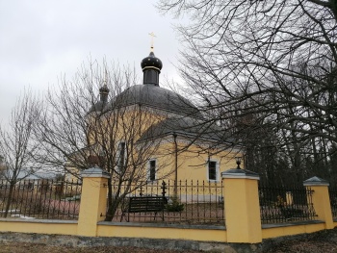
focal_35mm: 27
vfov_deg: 51.4
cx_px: 168
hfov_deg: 65.3
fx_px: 263
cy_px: 126
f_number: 1.8
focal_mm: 4.75
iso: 50
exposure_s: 1/217
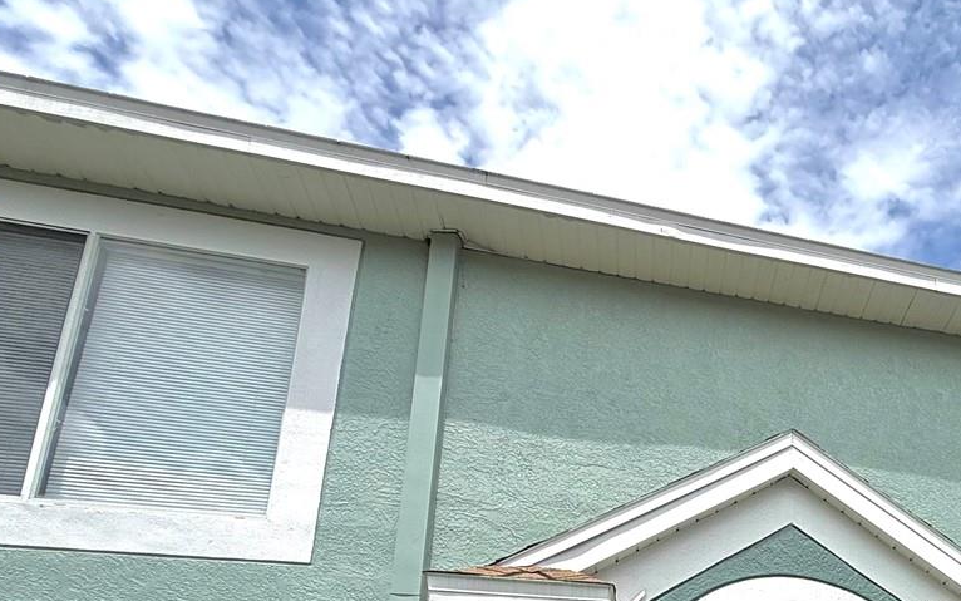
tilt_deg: +16.1
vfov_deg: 34.4
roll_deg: +4.3
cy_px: 680
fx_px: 812
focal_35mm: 31
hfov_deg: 51.1
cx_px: 930
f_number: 2.2
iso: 50
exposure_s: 1/2717
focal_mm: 2.22
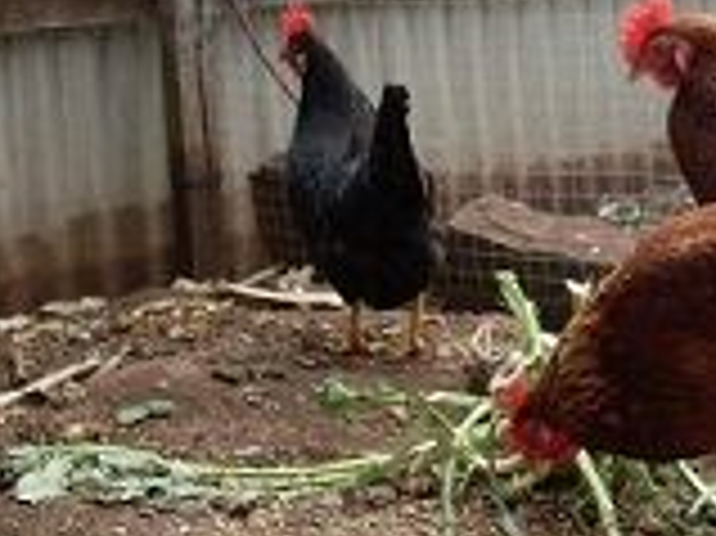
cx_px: 599
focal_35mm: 92
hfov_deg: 21.0
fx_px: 1901
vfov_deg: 16.0
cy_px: 189
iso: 80
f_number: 2.8
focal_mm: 6.3
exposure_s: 1/250
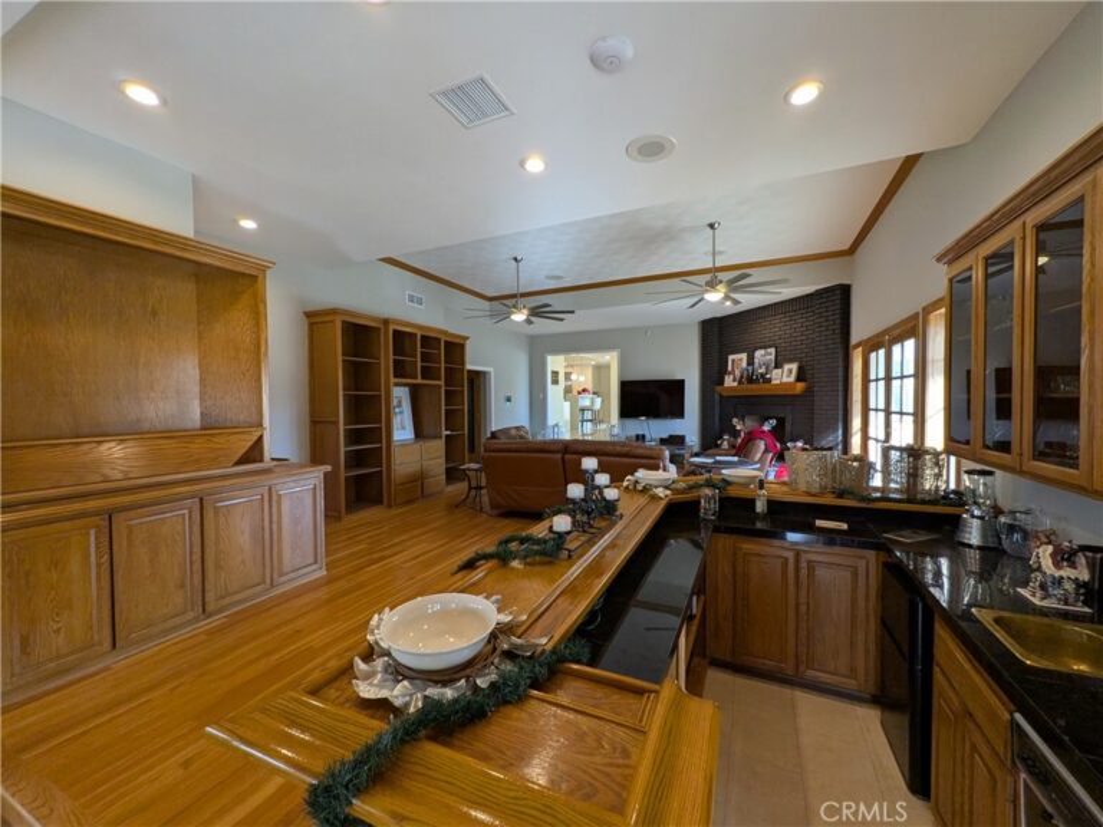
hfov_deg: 106.2
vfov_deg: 89.9
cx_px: 552
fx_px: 414
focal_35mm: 13
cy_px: 414
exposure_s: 1/120
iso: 183
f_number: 2.2
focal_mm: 1.54
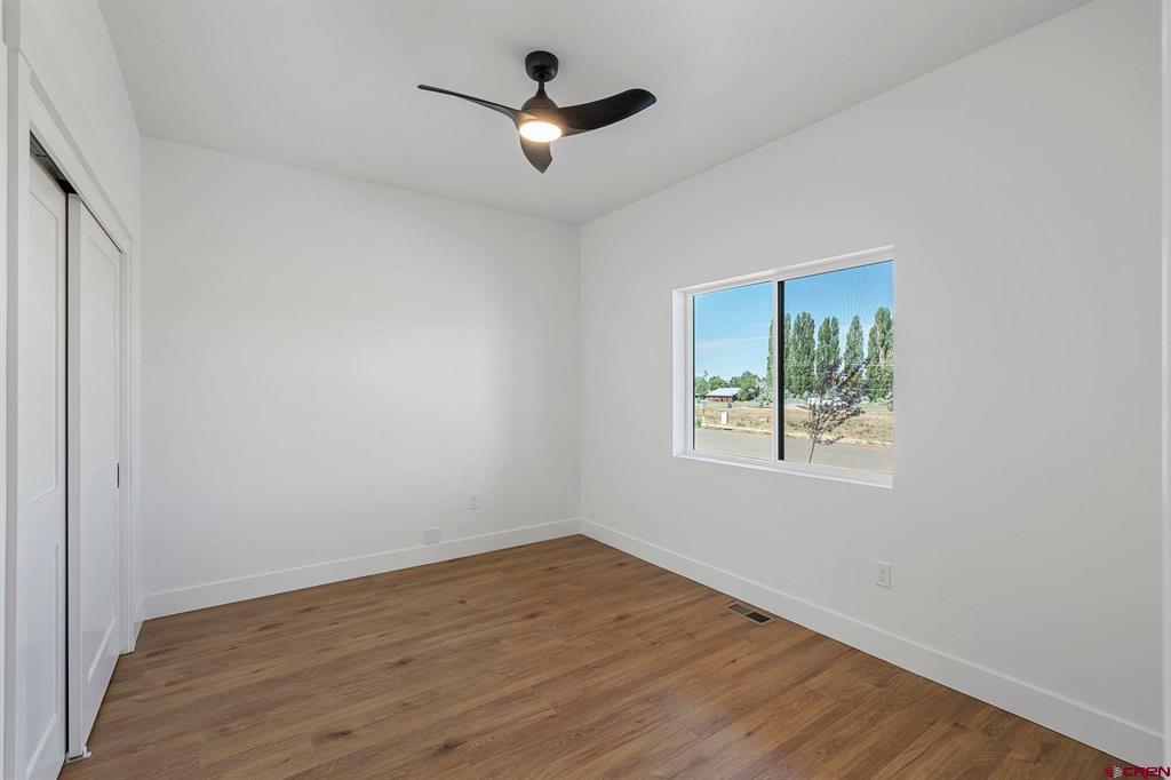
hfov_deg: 96.8
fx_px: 520
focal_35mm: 16
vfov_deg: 73.7
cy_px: 390
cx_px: 586
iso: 400
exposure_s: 1/200
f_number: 8
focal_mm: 16
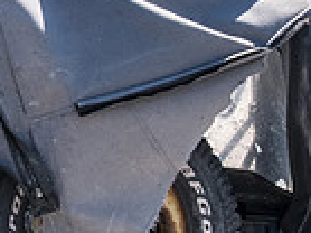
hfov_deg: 9.8
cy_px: 103
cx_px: -105
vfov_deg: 7.5
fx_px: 1777
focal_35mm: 198
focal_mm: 27
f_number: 20
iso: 400
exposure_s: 1/125
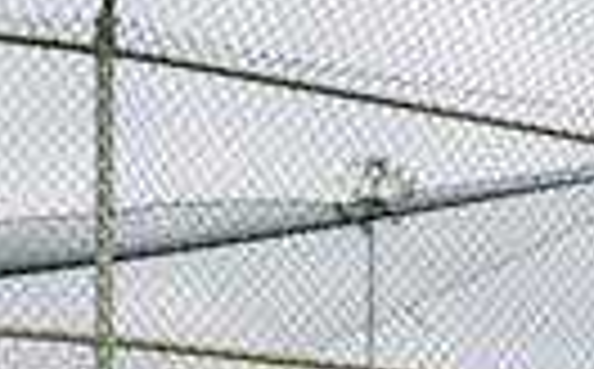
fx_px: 1972
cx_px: 126
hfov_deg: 17.0
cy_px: 990
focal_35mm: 122
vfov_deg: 9.2
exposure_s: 1/200
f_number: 5.6
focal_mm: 35
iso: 80
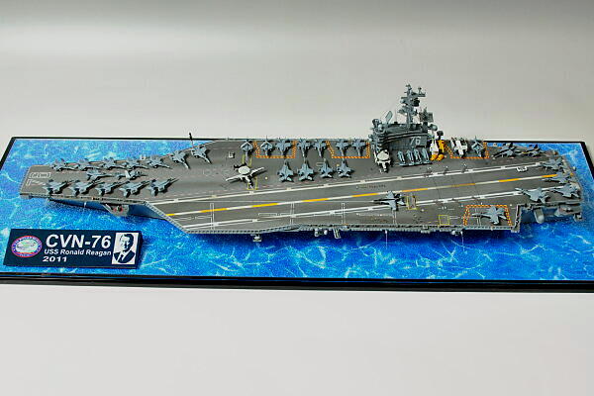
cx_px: 297
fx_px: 643
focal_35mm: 39
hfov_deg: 49.6
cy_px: 198
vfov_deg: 34.2
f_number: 5.6
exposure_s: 1/125
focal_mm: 26
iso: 800
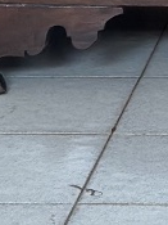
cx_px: 458
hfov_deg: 4.4
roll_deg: -0.5
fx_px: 2138
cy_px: -336
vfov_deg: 5.8
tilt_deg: -4.6
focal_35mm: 330
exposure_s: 1/60
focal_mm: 6.86
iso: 125
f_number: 1.78
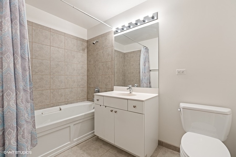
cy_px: 78
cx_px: 118
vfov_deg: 73.8
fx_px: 105
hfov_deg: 96.7
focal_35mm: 16
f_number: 7.1
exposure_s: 1/2.5
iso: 200
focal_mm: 16
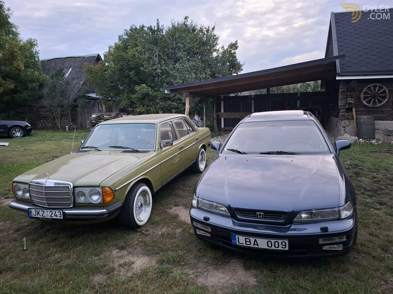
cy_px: 147
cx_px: 196
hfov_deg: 73.9
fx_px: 261
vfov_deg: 58.9
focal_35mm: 23
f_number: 1.8
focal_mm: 5.54
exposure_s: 1/33
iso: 320
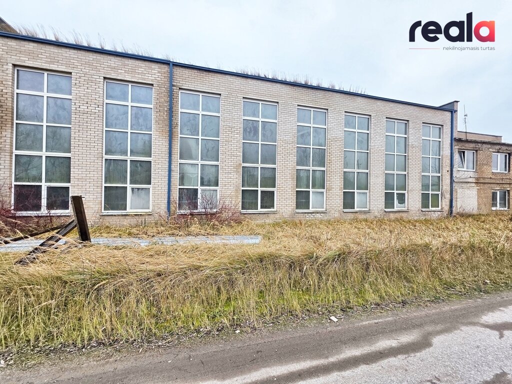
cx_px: 256
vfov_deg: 89.9
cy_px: 192
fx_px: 192
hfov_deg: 106.2
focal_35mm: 13
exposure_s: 1/271
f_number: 1.9
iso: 40
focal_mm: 2.2
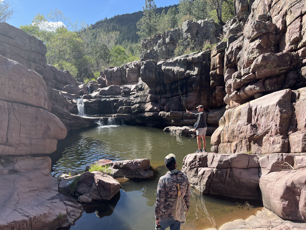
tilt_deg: -4.2
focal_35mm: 26
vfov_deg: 53.1
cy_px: 115
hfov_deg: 67.3
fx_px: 230
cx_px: 153
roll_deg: +0.9
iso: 50
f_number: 1.6
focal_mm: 5.1
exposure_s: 1/1309
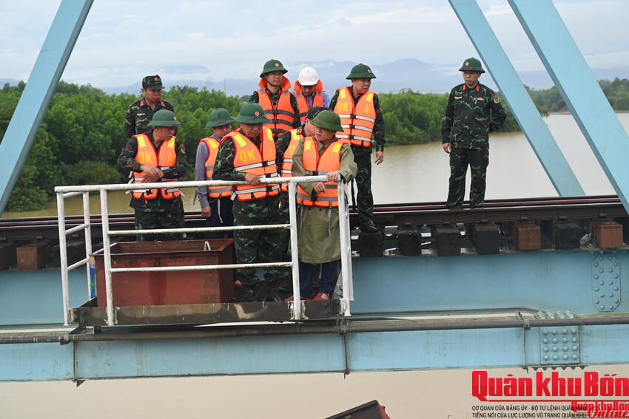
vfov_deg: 22.6
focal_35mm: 60
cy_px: 210
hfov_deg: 33.4
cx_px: 314
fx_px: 1048
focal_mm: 60
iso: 125
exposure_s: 1/125
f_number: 5.6
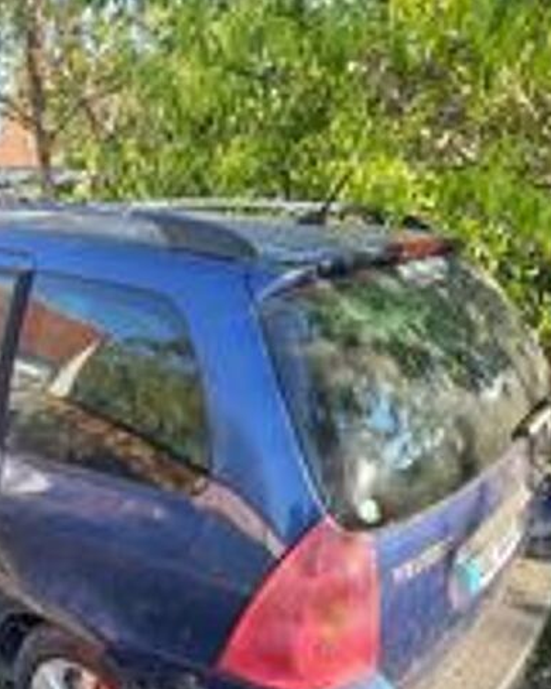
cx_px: 240
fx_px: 653
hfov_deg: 45.7
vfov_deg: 54.8
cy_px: 446
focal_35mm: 32
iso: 50
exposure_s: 1/113
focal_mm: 4.65
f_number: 1.8
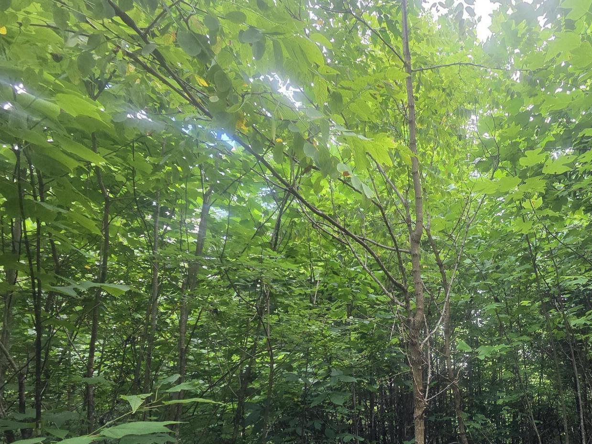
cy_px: 336
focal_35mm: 21
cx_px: 440
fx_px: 359
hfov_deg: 73.7
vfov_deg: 59.9
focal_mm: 2.2
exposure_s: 1/120
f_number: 2.2
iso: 125
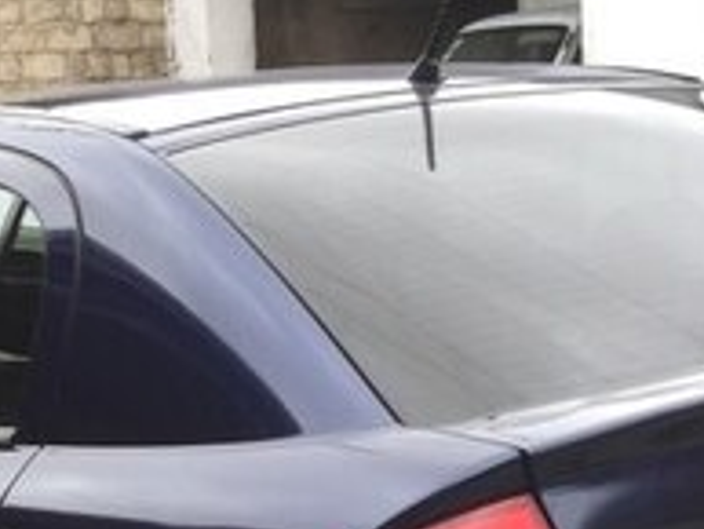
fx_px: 2015
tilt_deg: -16.4
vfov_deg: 14.4
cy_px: 666
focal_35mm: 99
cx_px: 175
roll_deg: +3.3
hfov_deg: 19.7
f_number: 2.2
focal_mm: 4.15
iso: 32
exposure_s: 1/50
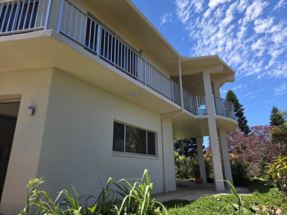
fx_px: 191
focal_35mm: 23
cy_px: 108
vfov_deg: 58.9
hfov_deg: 73.9
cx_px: 144
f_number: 1.8
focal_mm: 5.4
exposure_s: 1/3009
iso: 80
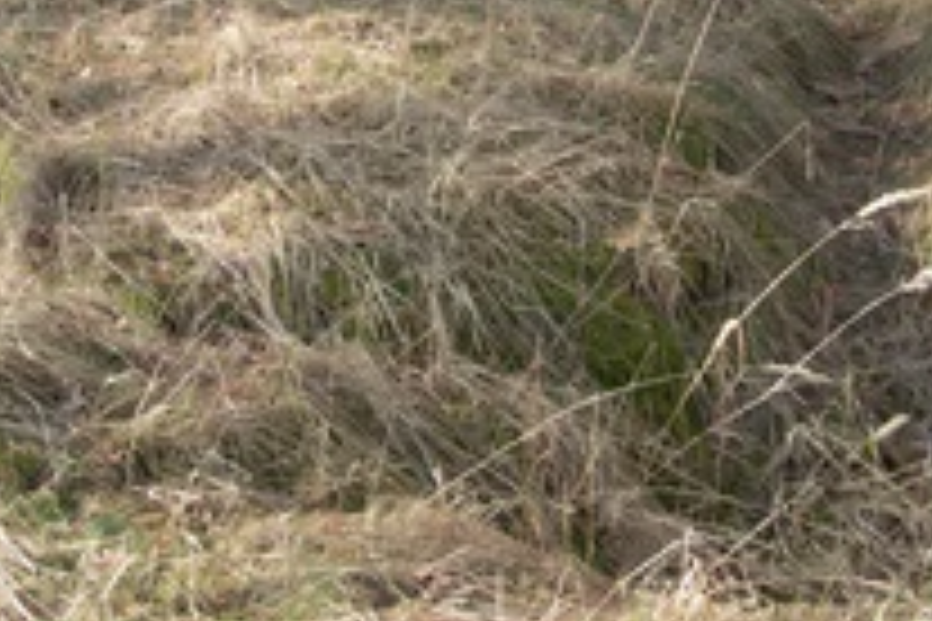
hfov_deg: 23.9
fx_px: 2200
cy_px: -45
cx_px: 534
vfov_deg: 15.7
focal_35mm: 85
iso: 50
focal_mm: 7.8
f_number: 4.8
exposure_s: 1/45
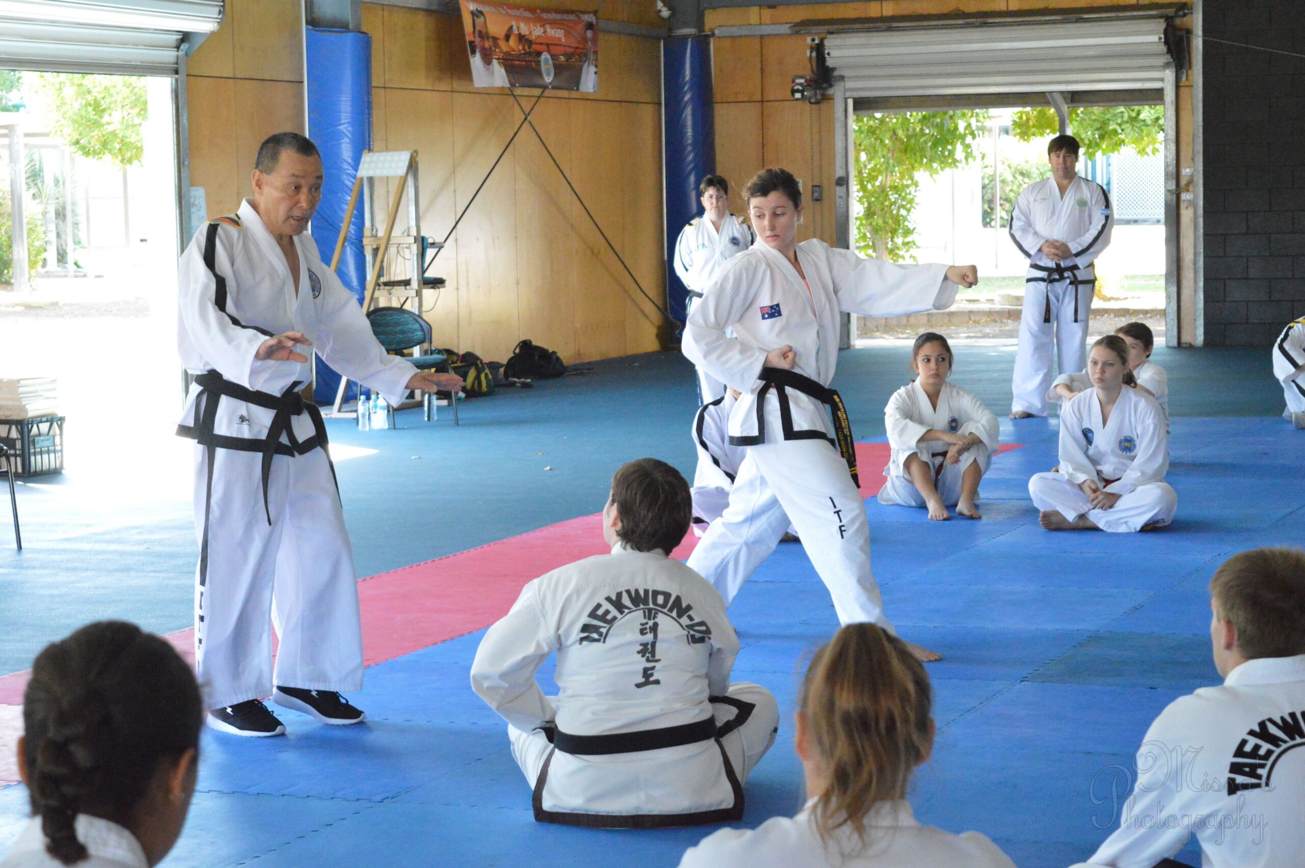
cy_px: 434
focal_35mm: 82
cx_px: 652
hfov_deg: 24.6
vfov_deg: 16.5
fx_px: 2988
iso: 6400
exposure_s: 1/320
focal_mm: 55
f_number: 5.6
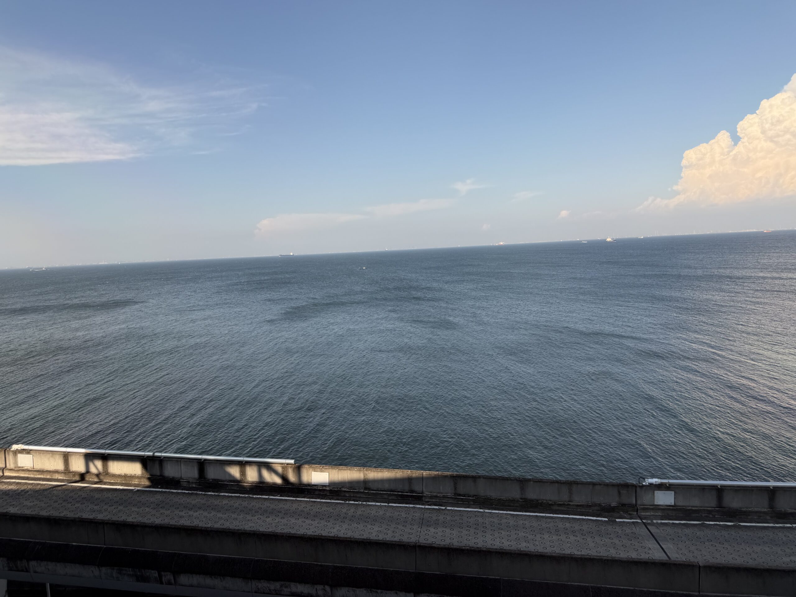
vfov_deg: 56.8
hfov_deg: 71.6
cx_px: 398
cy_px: 298
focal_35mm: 24
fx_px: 552
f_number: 1.78
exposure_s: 1/2801
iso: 80
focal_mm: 6.76
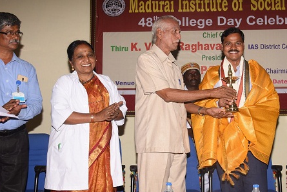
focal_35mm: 55
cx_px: 186
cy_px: 85
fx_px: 439
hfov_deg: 35.9
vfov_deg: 24.6
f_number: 9
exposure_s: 1/100
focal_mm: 35
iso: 400
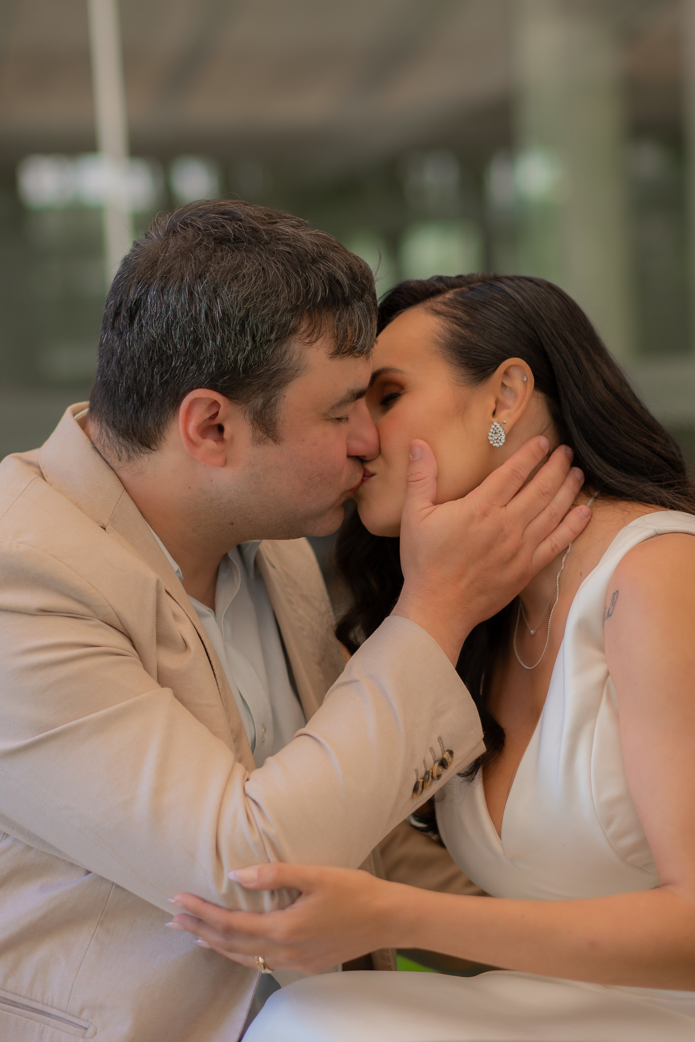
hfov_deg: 16.3
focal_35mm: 84
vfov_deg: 24.2
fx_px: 2432
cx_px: 348
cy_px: 521
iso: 100
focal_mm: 56
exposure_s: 1/160
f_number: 1.6
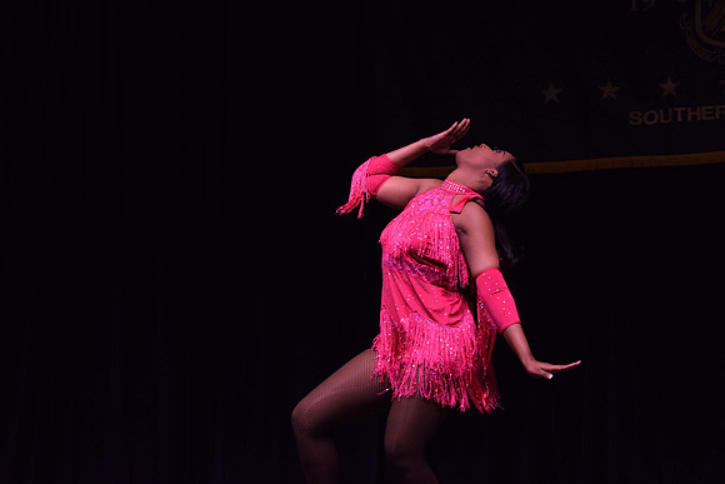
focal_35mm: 123
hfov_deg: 16.6
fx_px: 2478
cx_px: 362
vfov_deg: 11.2
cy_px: 242
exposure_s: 1/160
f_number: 2.8
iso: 400
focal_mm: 82
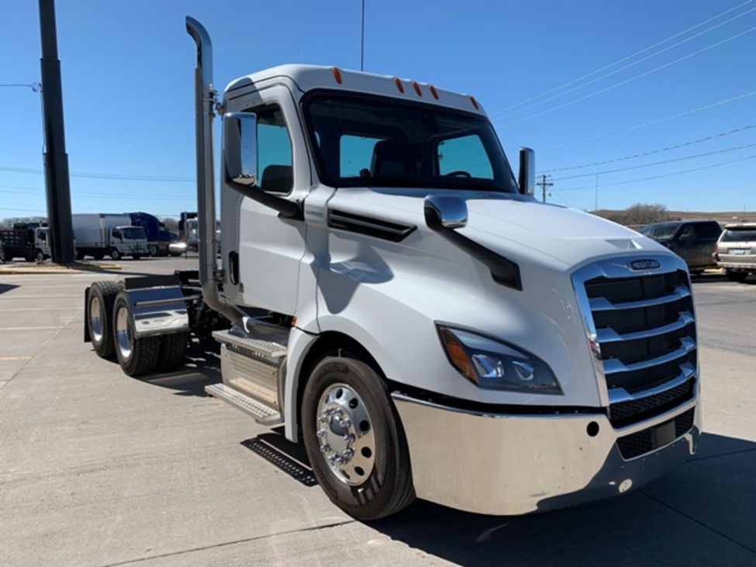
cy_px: 284
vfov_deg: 53.1
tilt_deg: -5.8
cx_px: 378
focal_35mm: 26
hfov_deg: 67.3
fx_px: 568
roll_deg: +0.4
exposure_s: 1/2833
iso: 25
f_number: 1.8
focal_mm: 4.25
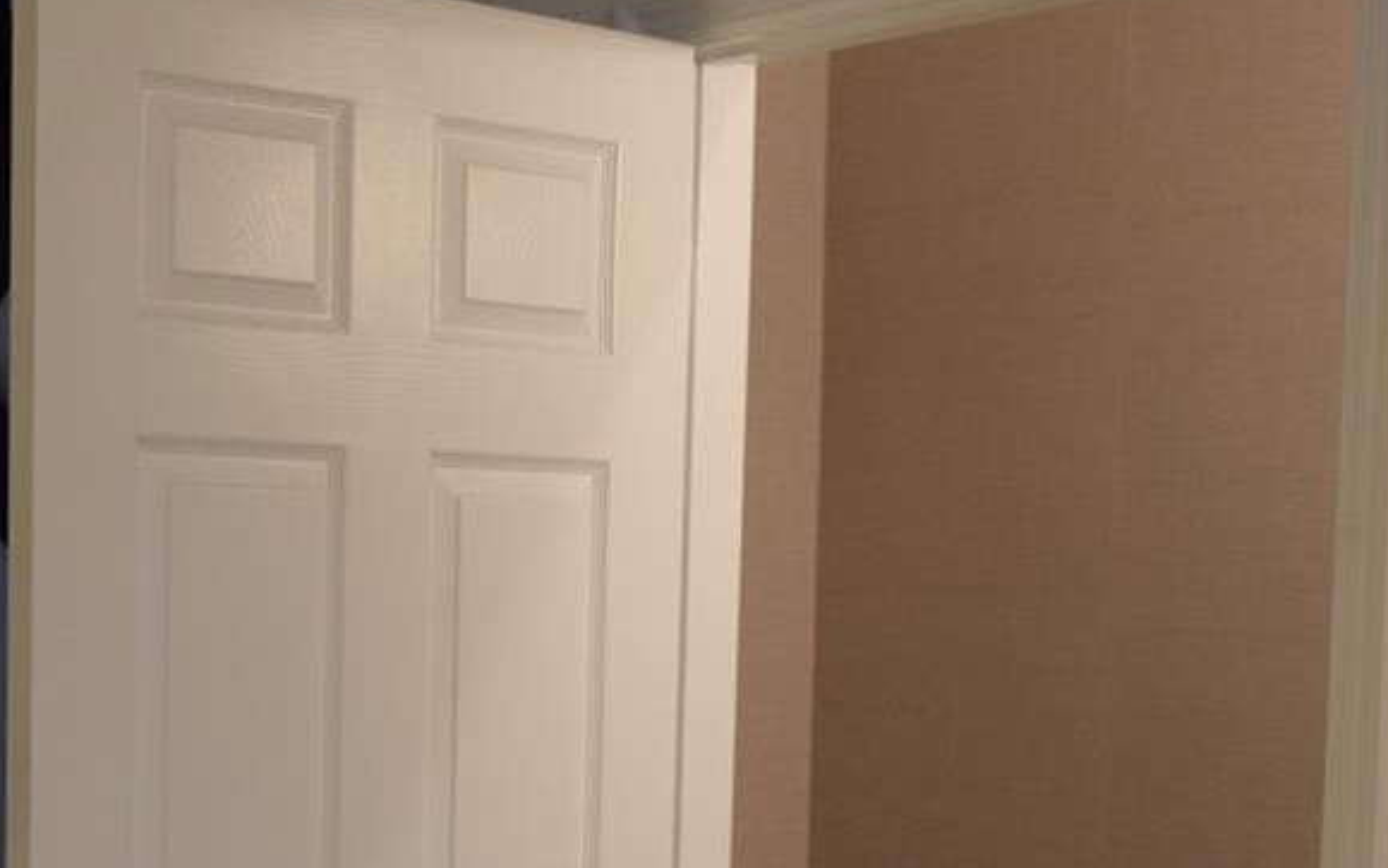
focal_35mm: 76
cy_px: 827
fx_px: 2875
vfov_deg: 16.9
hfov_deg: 26.6
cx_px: 268
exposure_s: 1/60
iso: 400
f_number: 4
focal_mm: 18
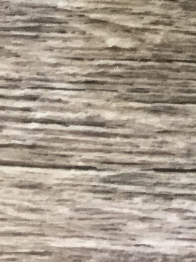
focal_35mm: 148
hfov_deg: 9.7
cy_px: -356
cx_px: 314
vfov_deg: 11.3
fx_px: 1117
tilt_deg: -85.1
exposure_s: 1/33
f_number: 2.4
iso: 100
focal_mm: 3.3
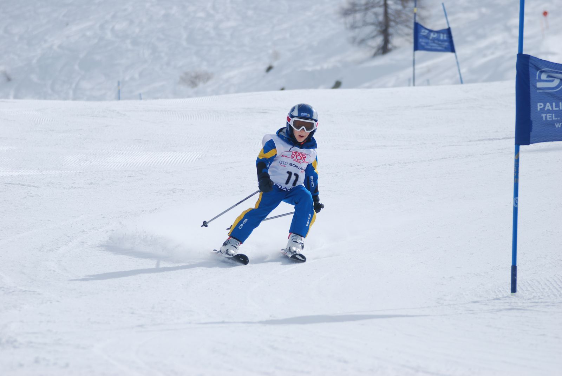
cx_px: 281
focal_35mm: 248
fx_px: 3868
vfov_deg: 5.6
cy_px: 188
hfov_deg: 8.3
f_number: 5.3
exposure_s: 1/1250
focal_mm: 165
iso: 100
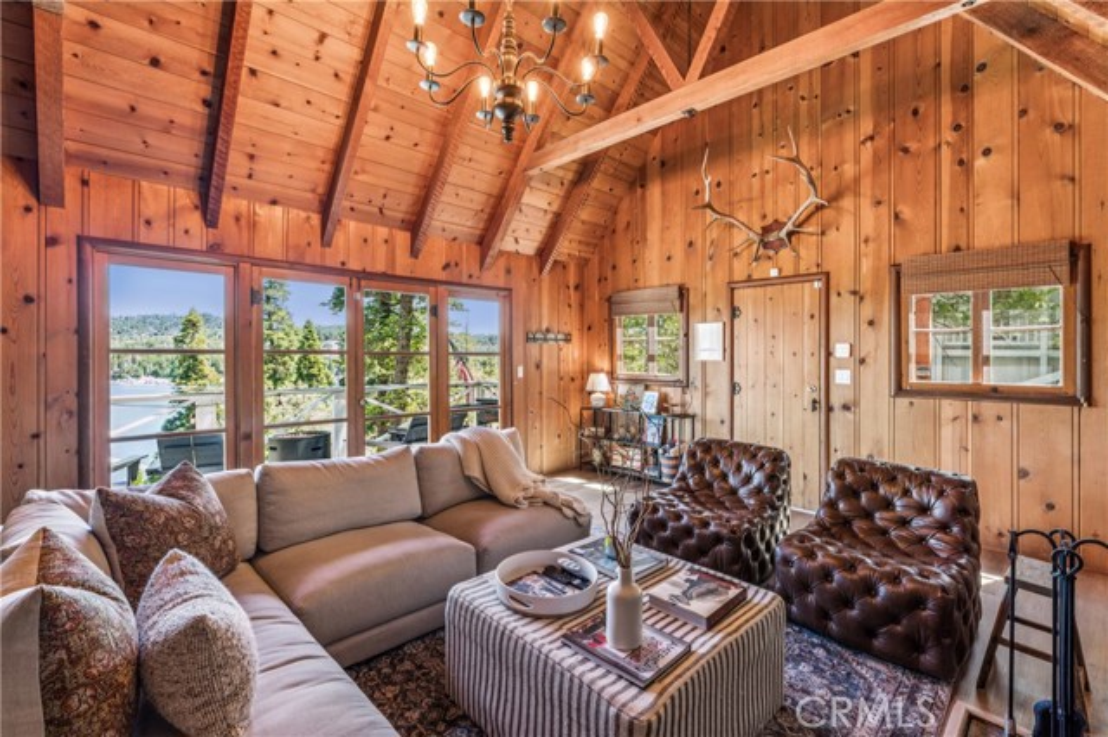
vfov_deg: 73.3
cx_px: 554
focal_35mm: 16
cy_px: 368
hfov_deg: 96.4
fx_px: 495
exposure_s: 1/2.5
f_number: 13
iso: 100
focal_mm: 16.1
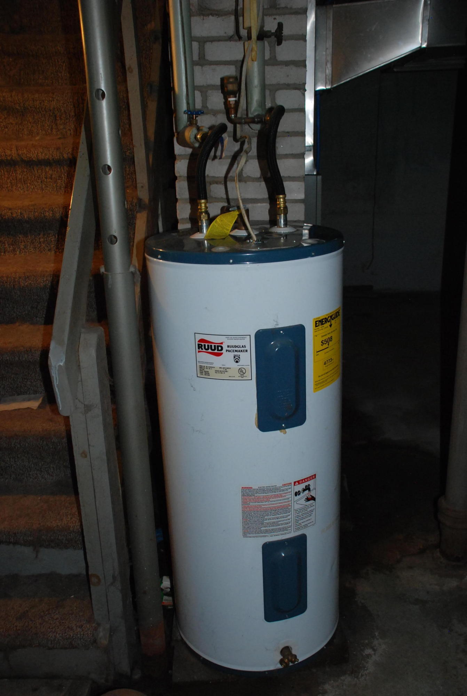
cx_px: 234
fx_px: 639
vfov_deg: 57.1
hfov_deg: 40.1
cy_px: 348
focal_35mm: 33
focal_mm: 22
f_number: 5
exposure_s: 1/60
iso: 800
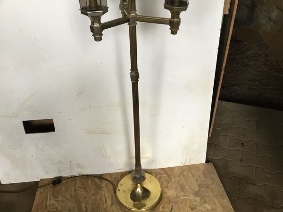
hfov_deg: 58.4
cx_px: 142
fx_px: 253
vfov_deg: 45.4
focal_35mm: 31
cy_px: 106
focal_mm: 3.3
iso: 80
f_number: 2.4
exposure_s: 1/33
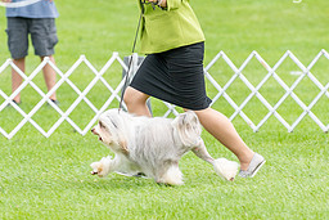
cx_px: 167
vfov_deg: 3.6
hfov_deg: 5.4
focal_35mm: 381
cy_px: 30
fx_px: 3484
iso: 400
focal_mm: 168
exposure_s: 1/400
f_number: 4.5
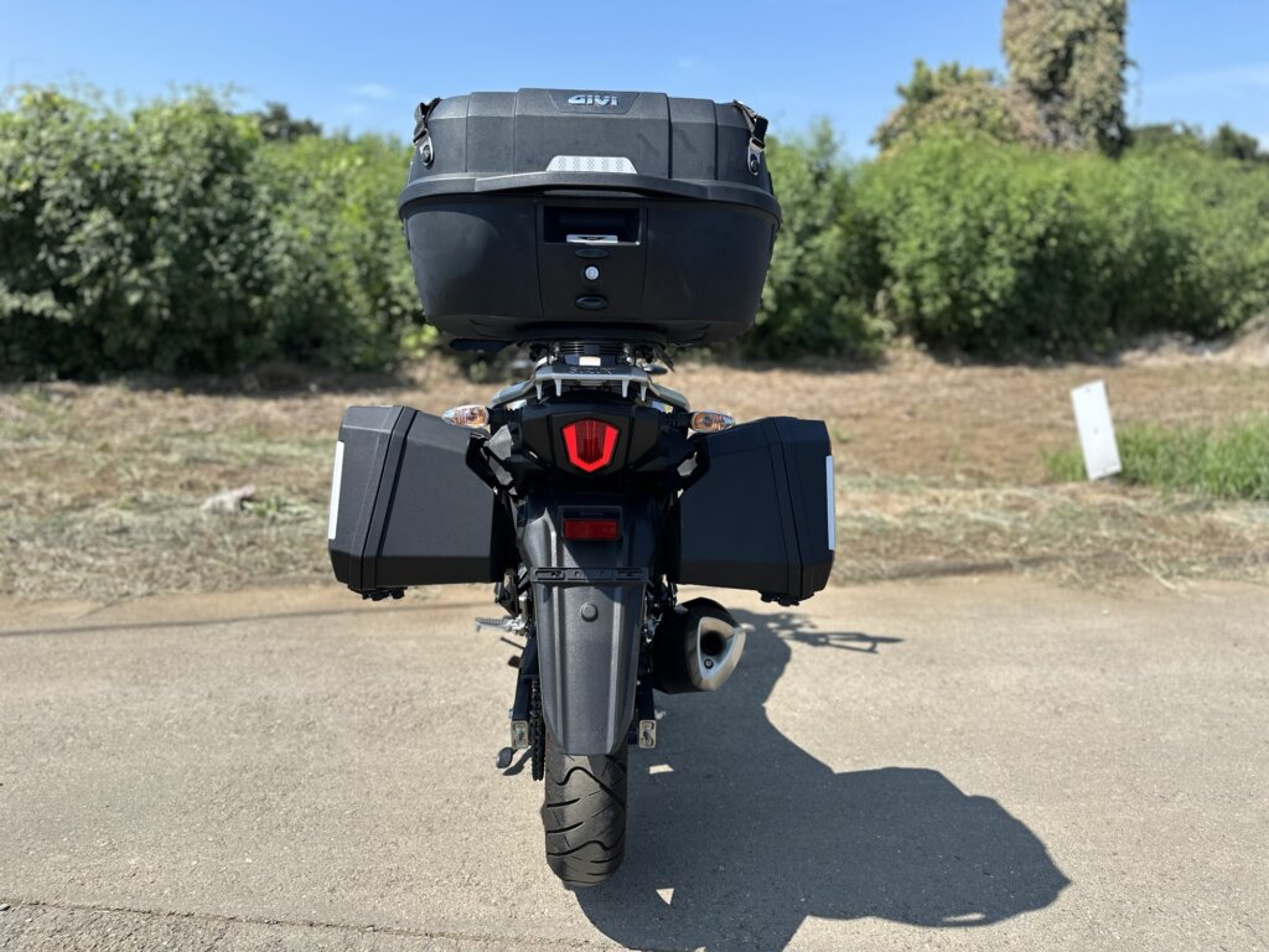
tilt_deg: -12.2
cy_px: 476
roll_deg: +0.8
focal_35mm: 24
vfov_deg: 56.8
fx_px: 880
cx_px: 634
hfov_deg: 71.6
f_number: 1.78
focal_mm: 6.86
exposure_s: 1/2882
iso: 80
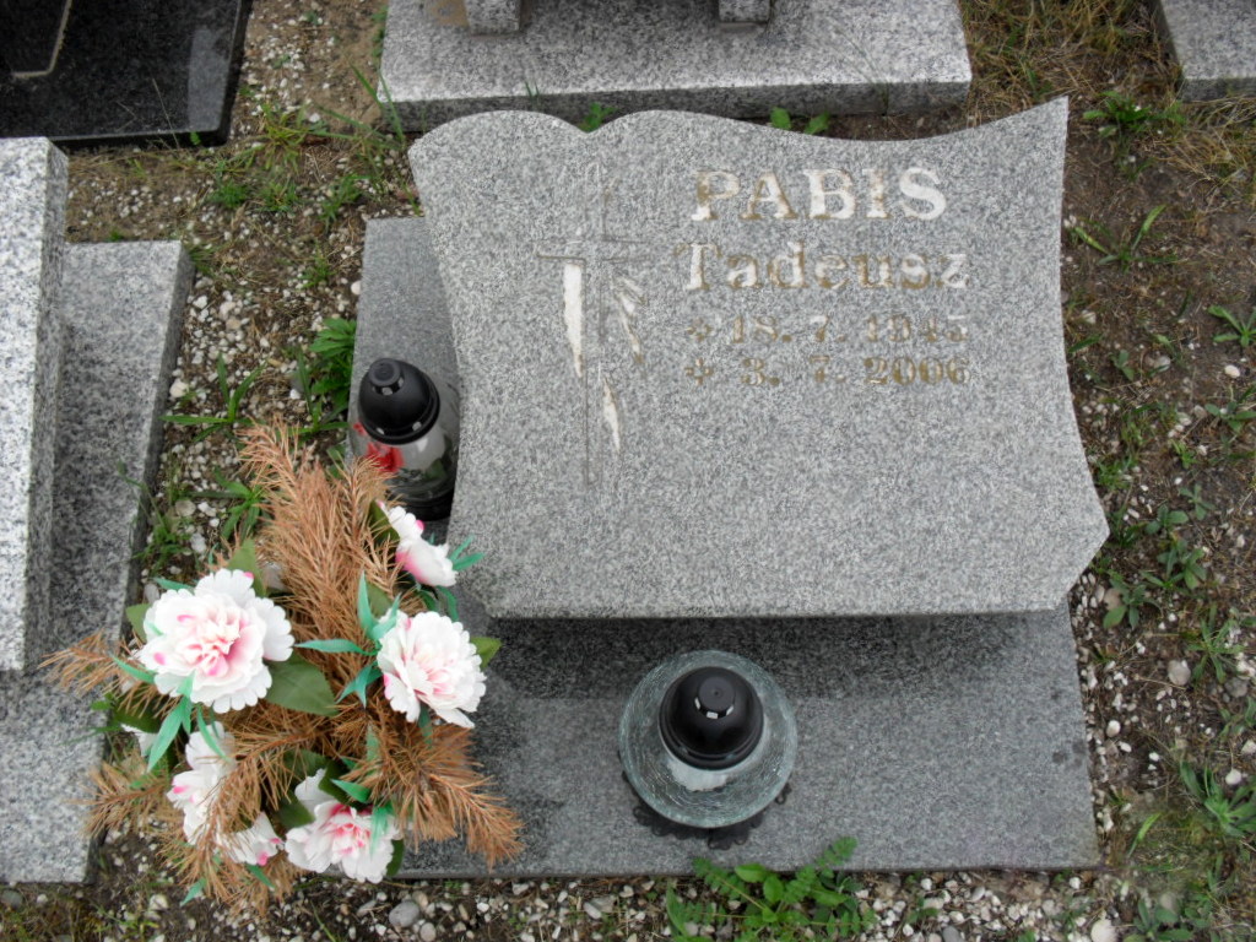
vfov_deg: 40.7
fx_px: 1270
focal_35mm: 35
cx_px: 628
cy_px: 471
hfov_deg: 52.6
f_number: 3.2
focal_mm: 6.3
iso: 100
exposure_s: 1/350
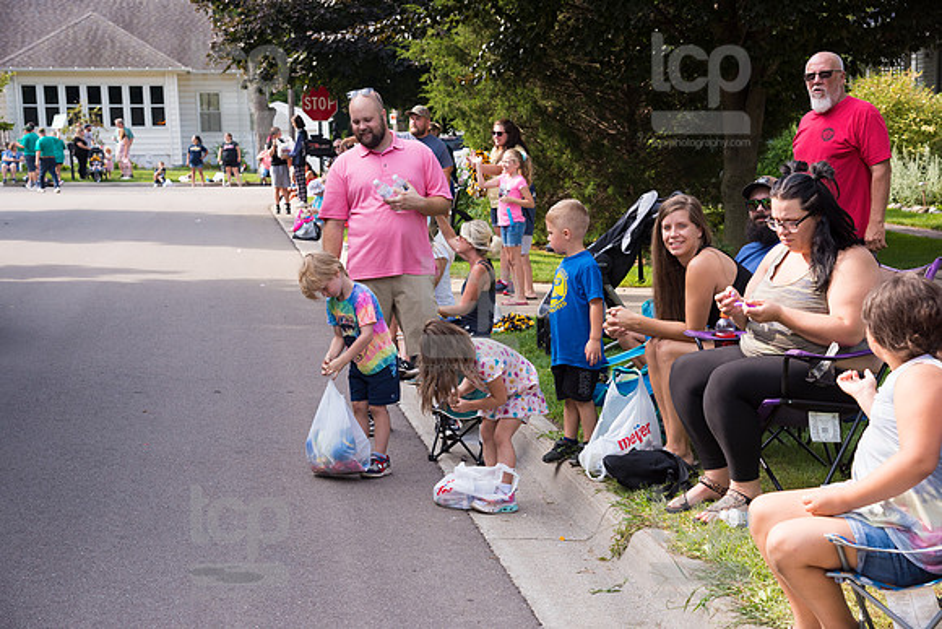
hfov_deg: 31.0
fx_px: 1701
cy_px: 314
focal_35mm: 65
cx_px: 471
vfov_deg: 20.9
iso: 450
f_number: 6.3
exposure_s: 1/500
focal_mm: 65
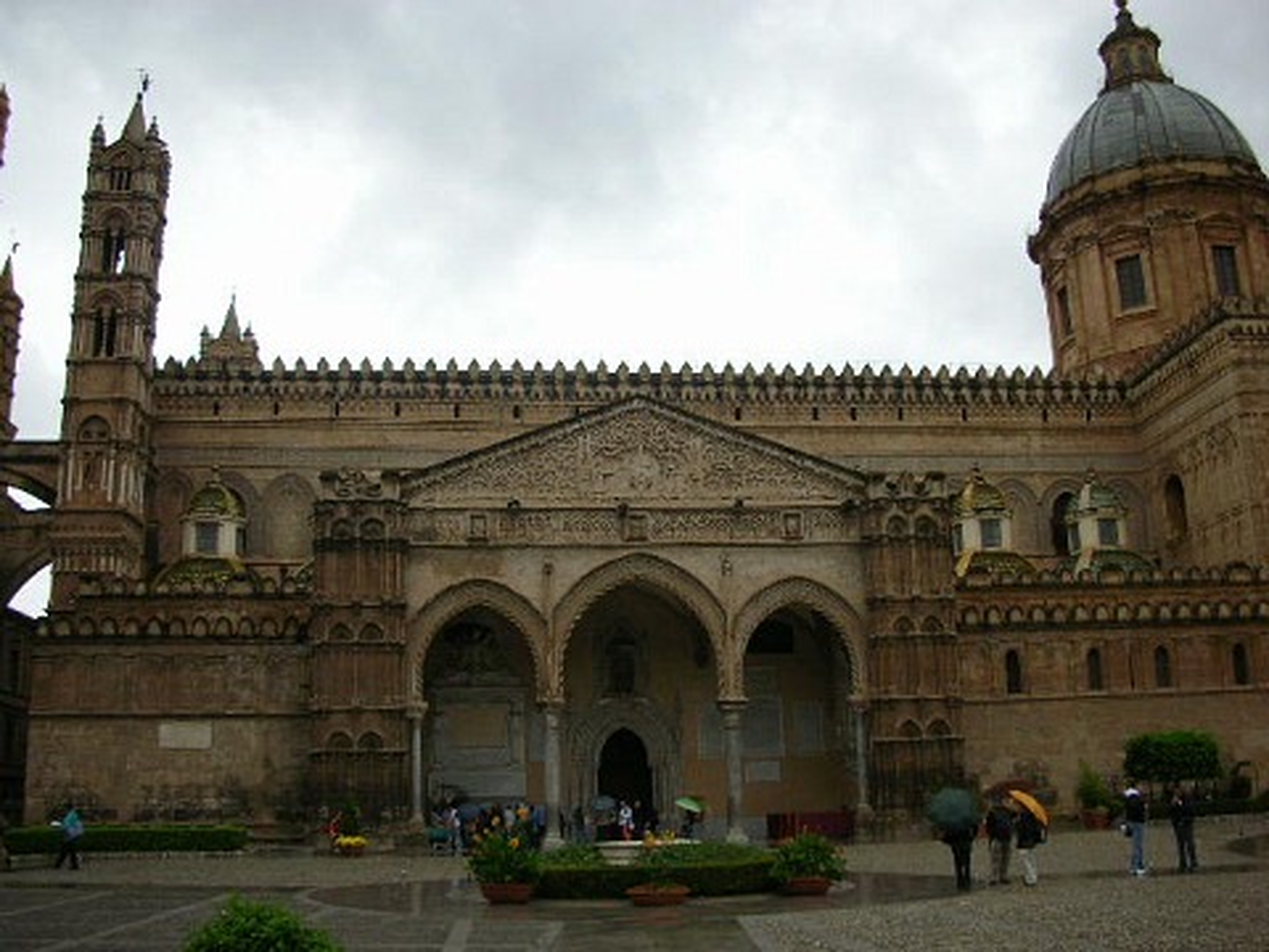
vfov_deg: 40.7
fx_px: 1283
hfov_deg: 52.6
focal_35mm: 35
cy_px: 476
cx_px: 634
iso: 50
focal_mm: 5.8
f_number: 8.5
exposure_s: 1/48.8
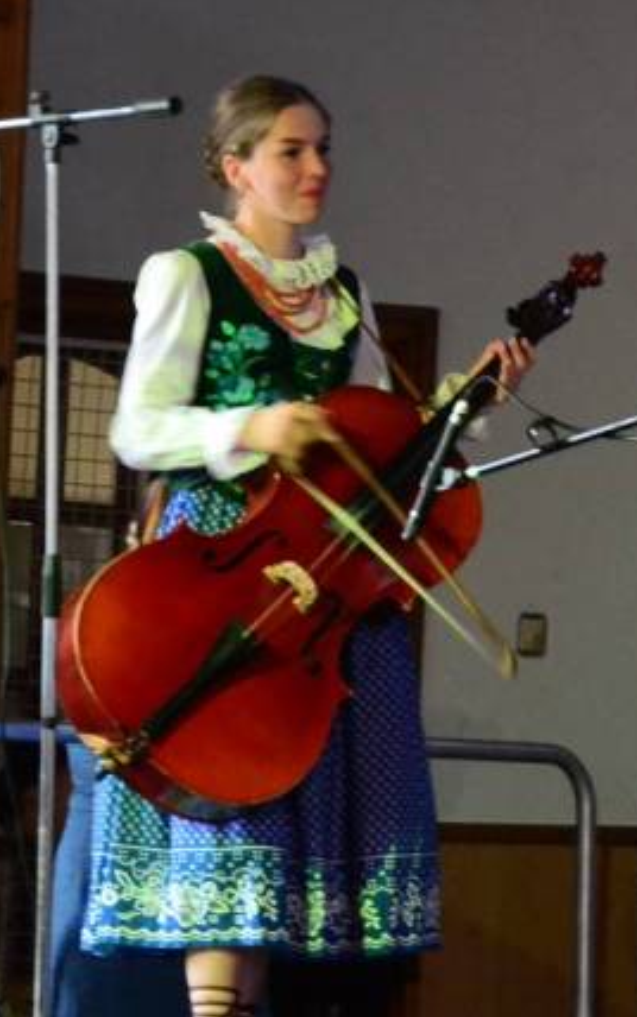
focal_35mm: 300
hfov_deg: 4.4
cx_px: 254
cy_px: 552
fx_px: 8320
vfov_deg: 7.0
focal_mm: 105
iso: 3200
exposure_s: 1/50
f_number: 5.6
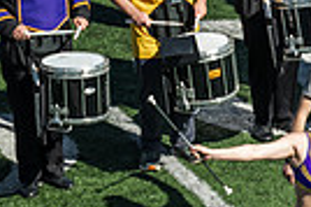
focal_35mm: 866
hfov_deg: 2.4
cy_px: 313
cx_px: 531
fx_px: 7472
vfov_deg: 1.6
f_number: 4
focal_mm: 200
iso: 100
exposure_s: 1/800
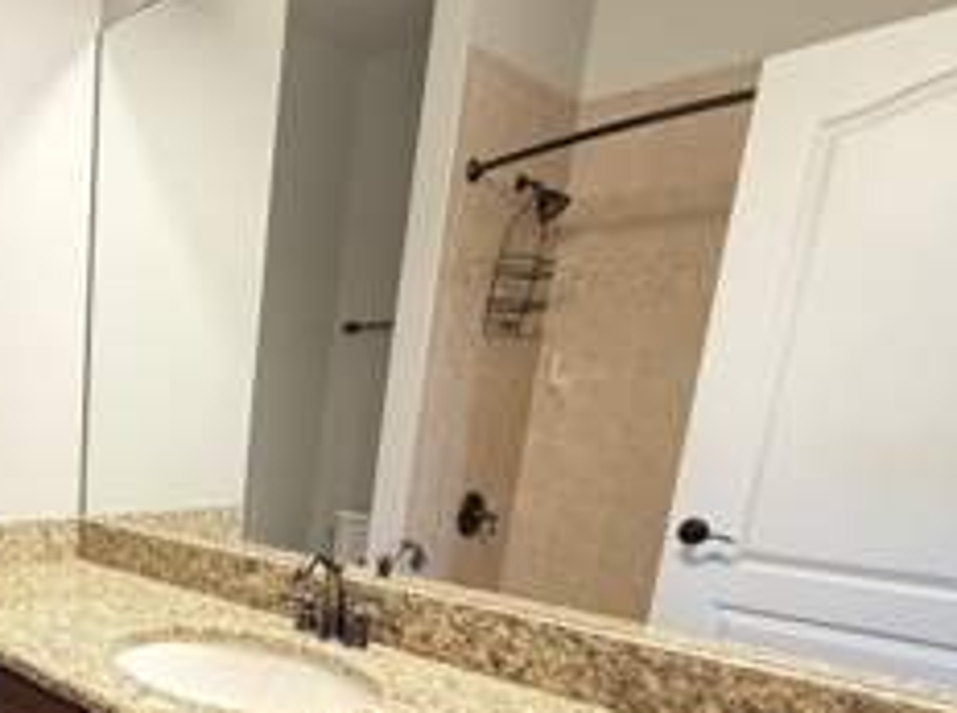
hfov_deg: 53.0
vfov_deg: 45.1
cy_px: 591
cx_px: 70
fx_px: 800
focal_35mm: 29
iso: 640
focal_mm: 2.22
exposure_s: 1/60
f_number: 2.2
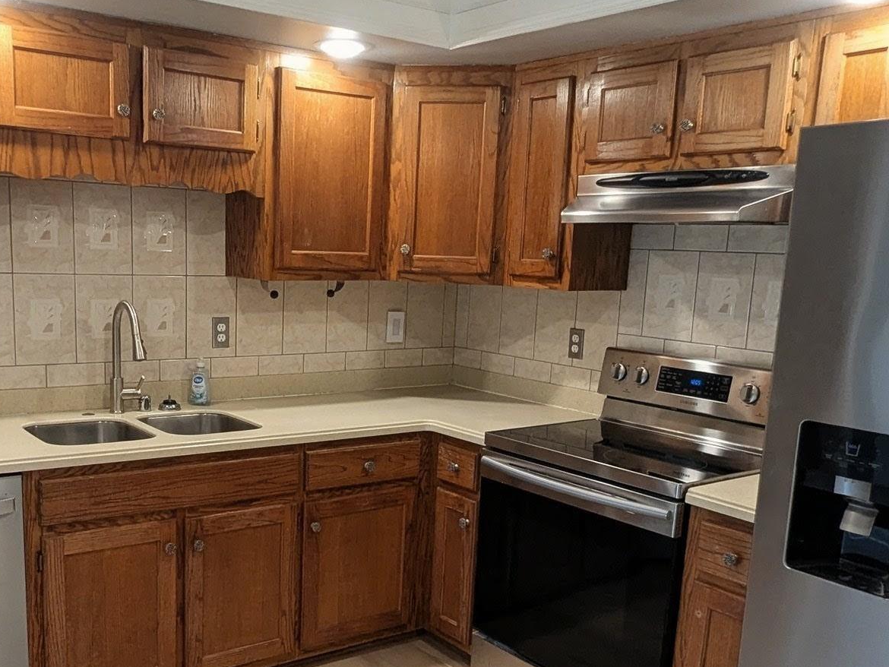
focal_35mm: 28
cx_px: 354
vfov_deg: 49.6
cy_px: 386
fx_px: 719
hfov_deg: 62.9
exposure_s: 1/120
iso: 286
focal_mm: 2.35
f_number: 2.2
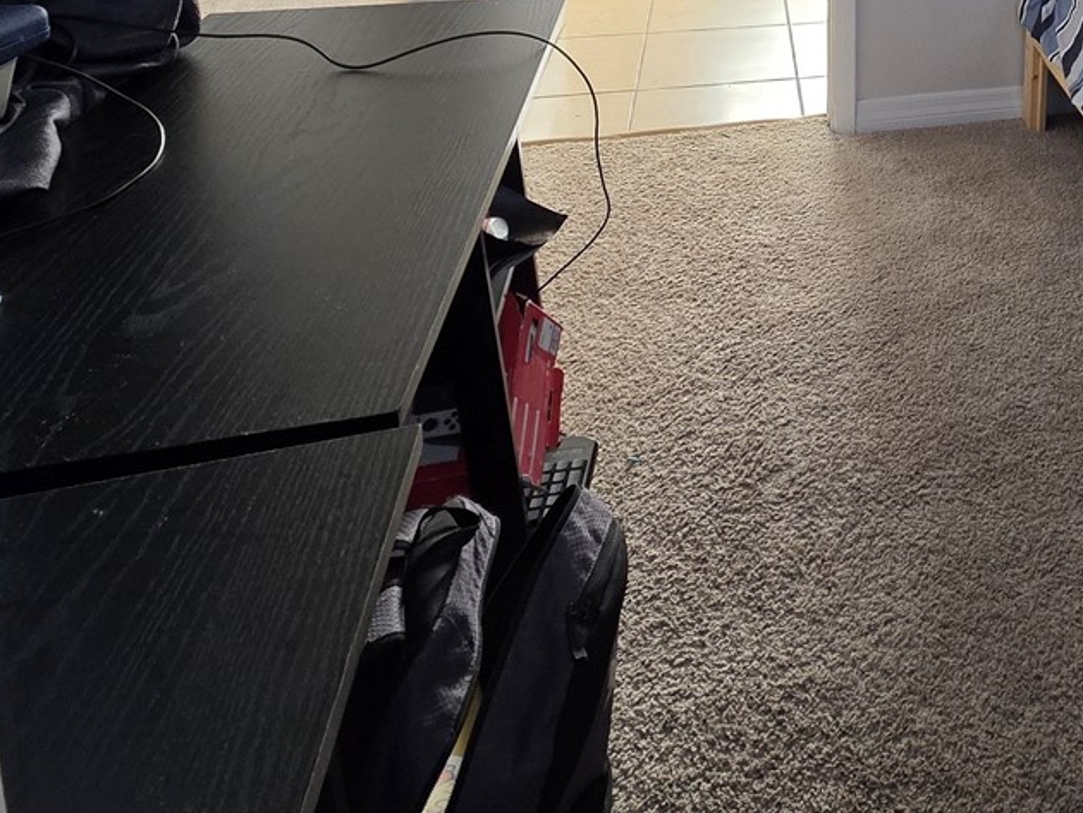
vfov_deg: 34.3
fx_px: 1033
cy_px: -168
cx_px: 1068
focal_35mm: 33
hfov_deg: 46.8
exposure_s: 1/120
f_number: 1.9
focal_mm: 2.2
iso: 200
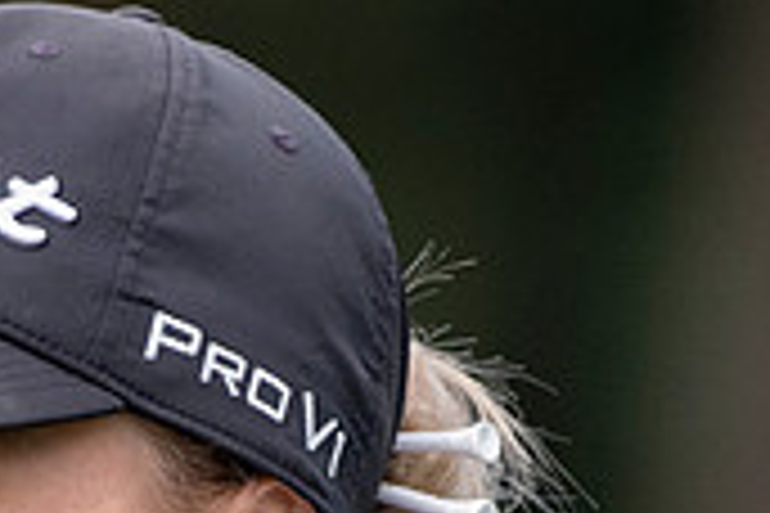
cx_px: 325
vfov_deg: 0.5
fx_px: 64311
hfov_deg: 0.7
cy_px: 730
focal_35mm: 3007
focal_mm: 420
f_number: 5.6
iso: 800
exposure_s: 1/2000
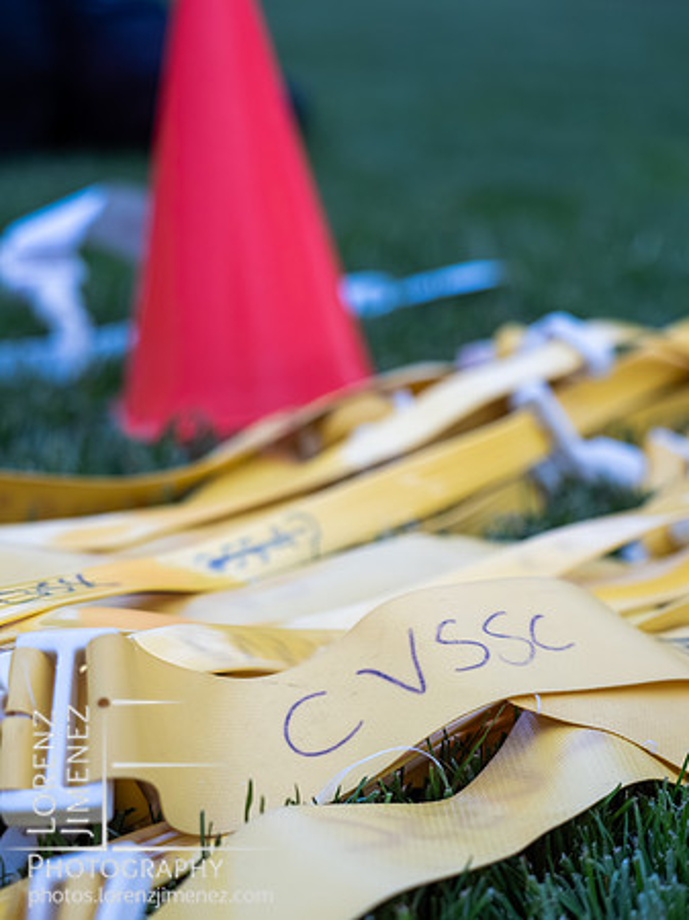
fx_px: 2125
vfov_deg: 24.4
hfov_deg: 18.4
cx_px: 344
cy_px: 460
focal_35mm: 80
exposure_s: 1/200
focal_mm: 40
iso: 640
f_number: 2.8
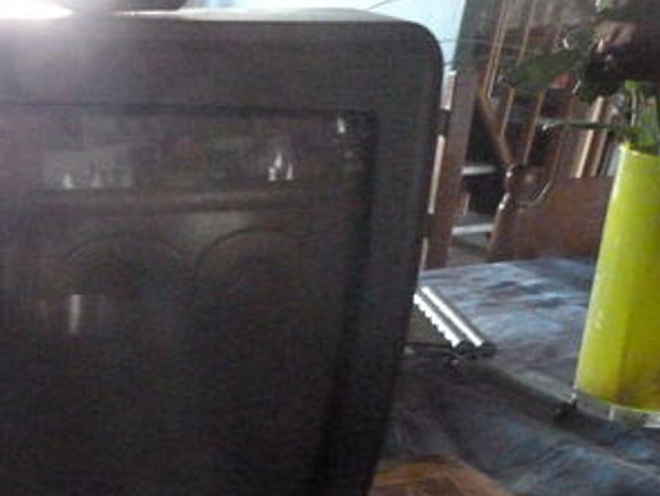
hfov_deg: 34.3
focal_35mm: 51
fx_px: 973
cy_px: 468
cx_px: 5
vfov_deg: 27.3
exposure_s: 1/15
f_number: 2.8
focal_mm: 4.5
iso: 1600
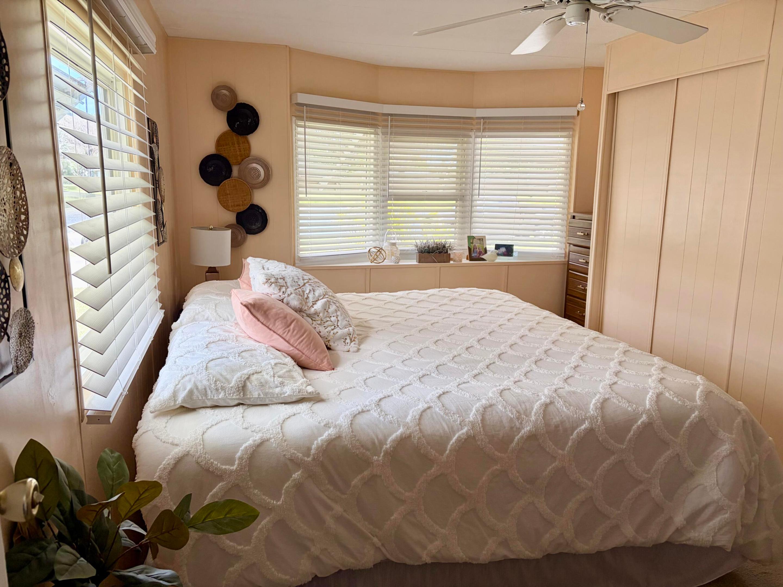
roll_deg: +0.1
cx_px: 392
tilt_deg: -10.0
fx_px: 588
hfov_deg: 67.3
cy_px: 294
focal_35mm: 26
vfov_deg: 53.1
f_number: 1.6
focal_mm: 5.96
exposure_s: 1/121
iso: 100
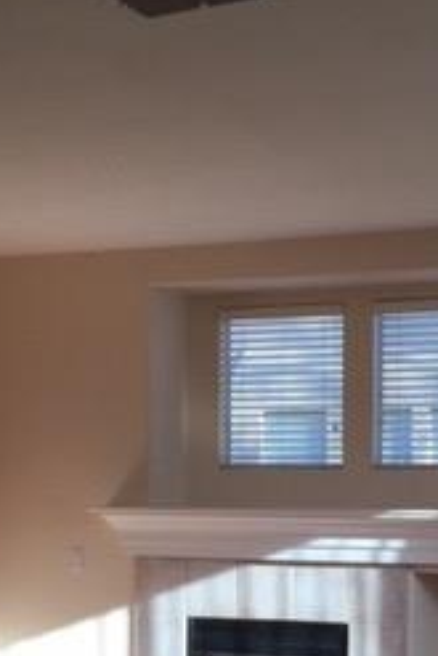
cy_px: 603
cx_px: 255
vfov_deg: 25.1
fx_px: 1421
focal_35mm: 78
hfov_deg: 17.5
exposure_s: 1/350
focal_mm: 4.15
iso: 32
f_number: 2.2
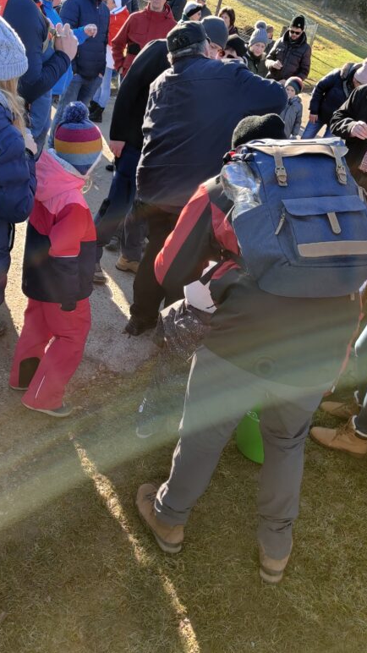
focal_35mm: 39
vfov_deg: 51.3
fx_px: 675
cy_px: 262
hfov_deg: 30.4
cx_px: 170
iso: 100
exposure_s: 1/212
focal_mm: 4.75
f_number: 1.65
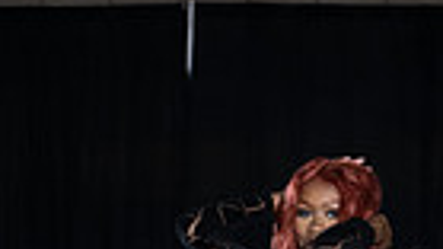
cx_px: 347
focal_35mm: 313
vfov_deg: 3.8
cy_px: 696
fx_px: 3675
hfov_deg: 6.9
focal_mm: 92
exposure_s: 1/160
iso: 1250
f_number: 5.6
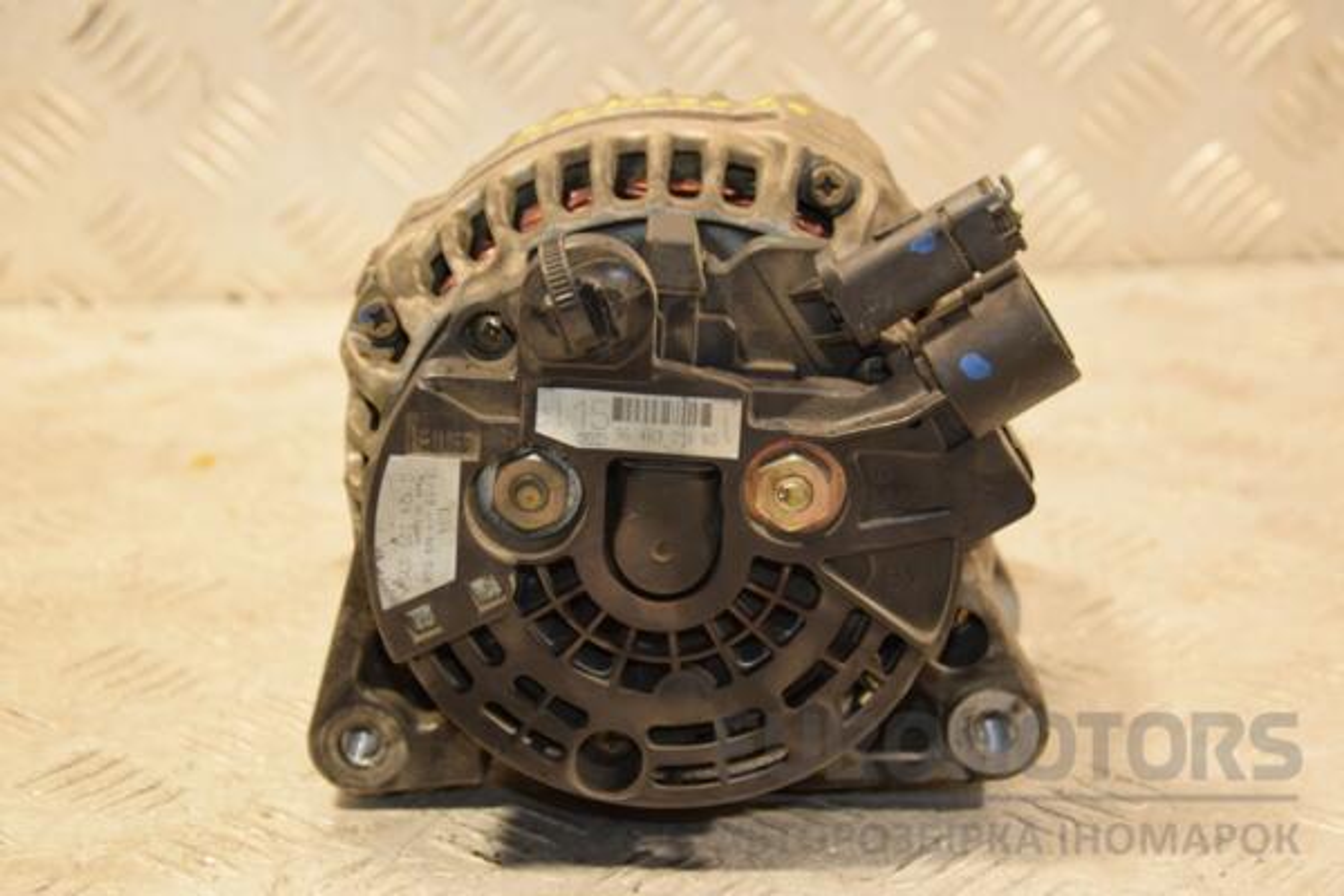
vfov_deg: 17.5
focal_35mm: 78
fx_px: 2912
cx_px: 672
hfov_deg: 26.0
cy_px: 448
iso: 800
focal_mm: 52
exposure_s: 1/100
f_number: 5
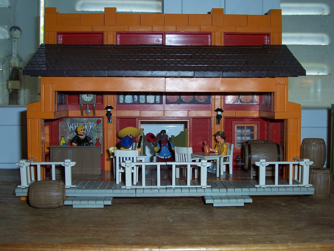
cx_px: 167
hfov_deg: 44.8
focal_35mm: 42
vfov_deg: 34.3
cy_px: 126
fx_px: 405
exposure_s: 1/60
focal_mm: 7
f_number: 3
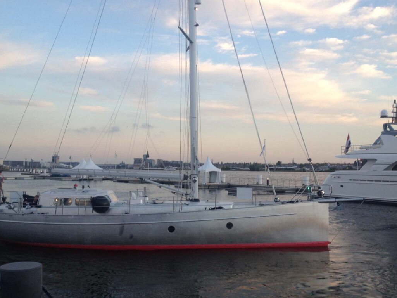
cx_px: 192
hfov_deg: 45.8
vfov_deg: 35.1
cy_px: 151
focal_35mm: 41
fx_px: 470
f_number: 2.4
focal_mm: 4.28
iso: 50
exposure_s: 1/143
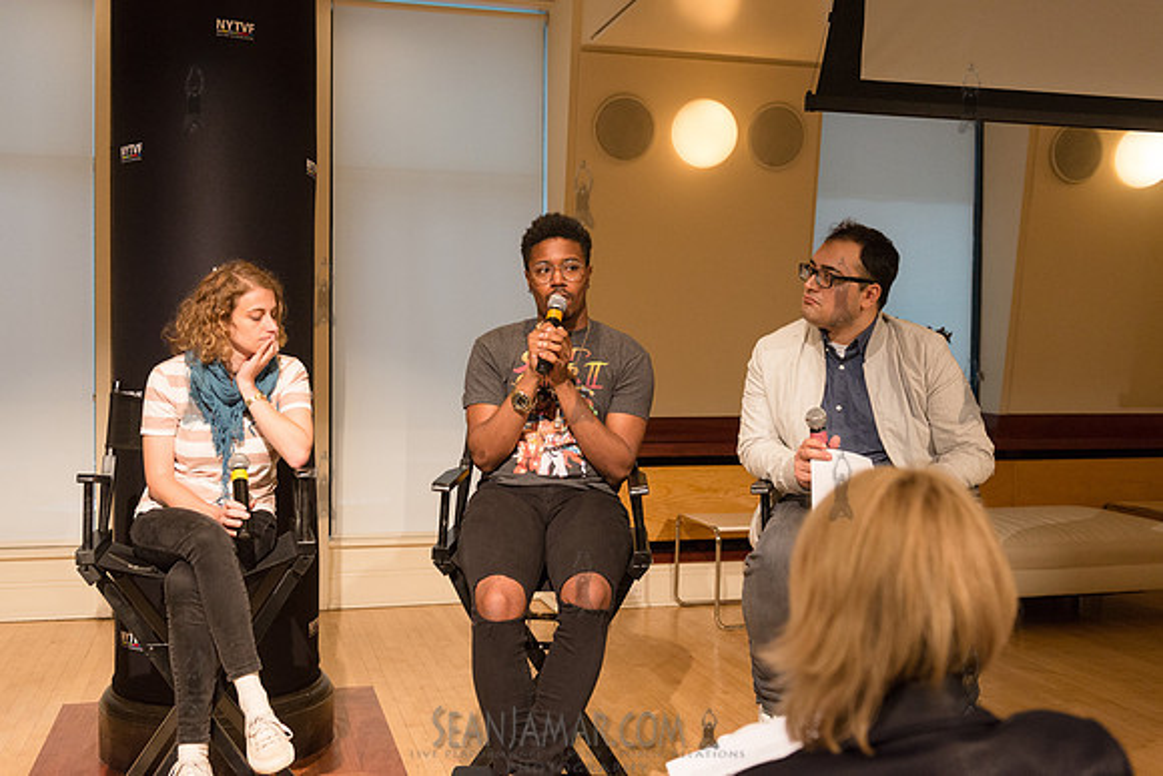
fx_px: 1228
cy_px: 388
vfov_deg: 35.1
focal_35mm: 38
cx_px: 582
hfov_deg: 50.7
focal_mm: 38
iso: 2500
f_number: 4
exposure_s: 1/320
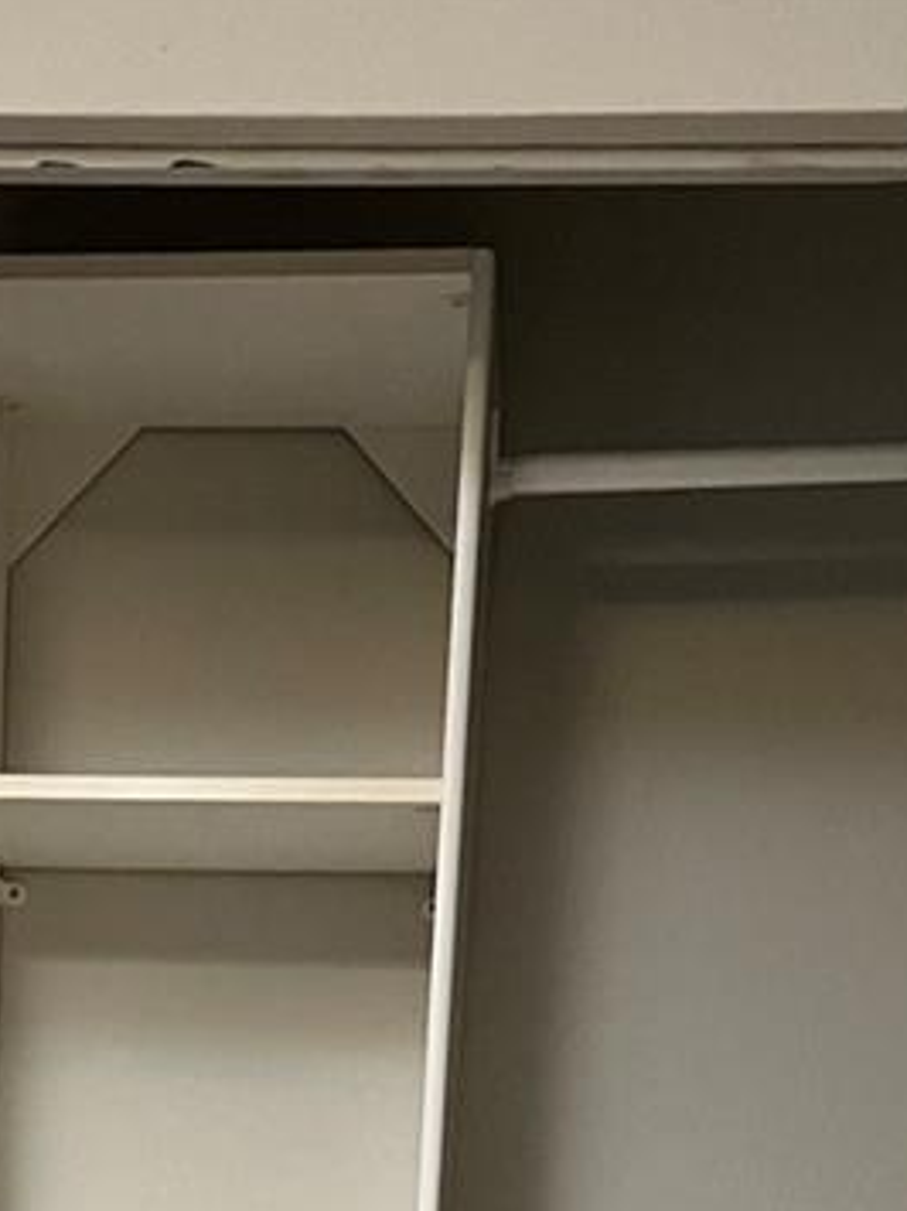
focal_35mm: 88
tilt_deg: -10.0
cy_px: 2033
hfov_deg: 16.6
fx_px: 3076
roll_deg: -2.9
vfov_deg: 18.5
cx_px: 92
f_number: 1.5
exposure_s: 1/40
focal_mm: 5.7
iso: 500
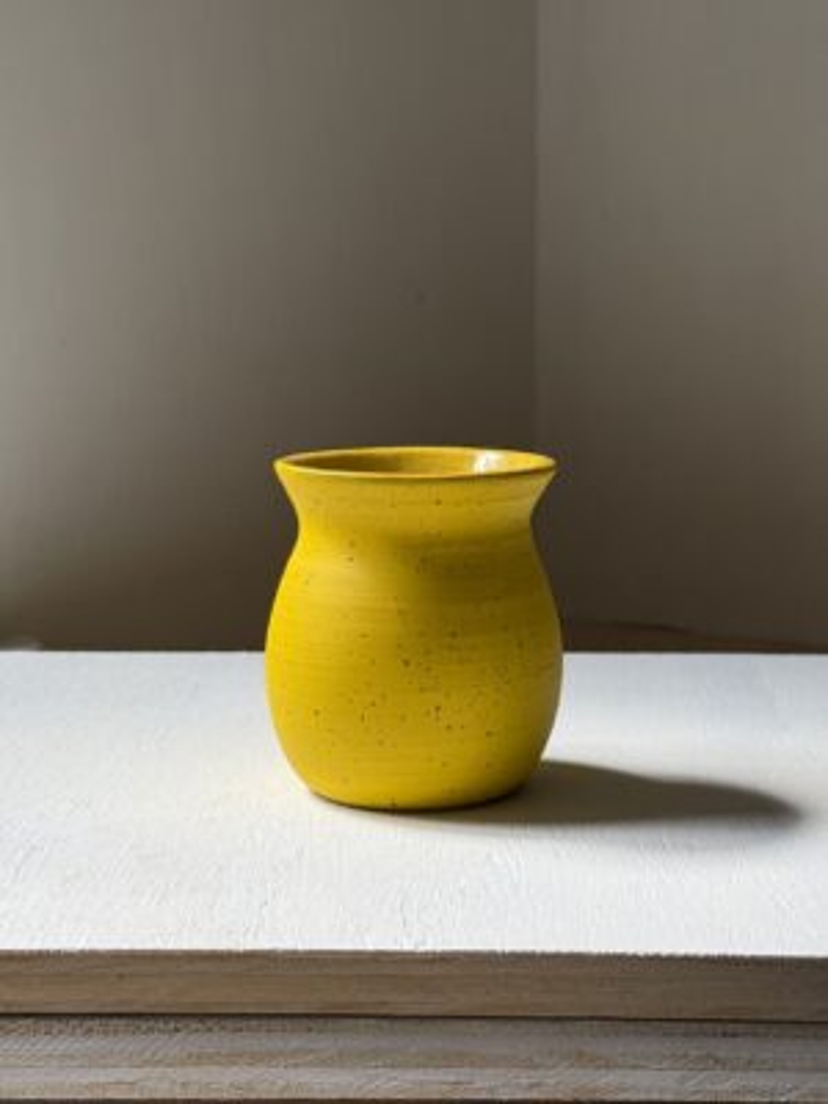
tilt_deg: -6.8
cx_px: 414
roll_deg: -0.4
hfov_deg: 30.3
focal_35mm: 48
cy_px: 552
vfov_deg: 39.7
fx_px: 1531
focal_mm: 6.76
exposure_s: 1/496
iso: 64
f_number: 1.78
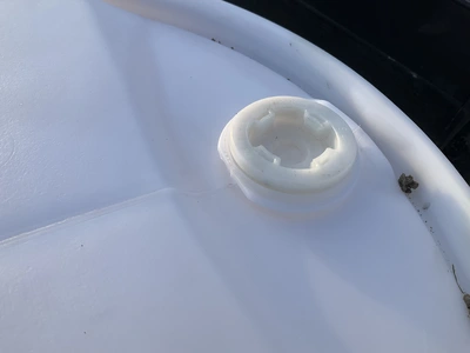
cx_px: 235
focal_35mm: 29
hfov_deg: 61.7
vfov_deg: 48.2
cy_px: 176
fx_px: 394
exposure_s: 1/469
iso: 25
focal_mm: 3
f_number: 1.8
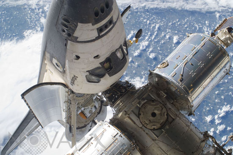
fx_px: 271
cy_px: 78
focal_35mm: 42
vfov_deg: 31.8
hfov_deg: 46.5
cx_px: 116
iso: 200
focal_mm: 28
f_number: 9.5
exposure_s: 1/350
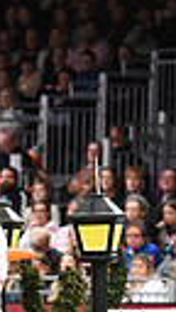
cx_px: -357
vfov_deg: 3.3
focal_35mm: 663
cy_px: 285
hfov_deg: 1.8
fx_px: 5501
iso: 5000
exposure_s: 1/800
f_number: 3.5
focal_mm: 140
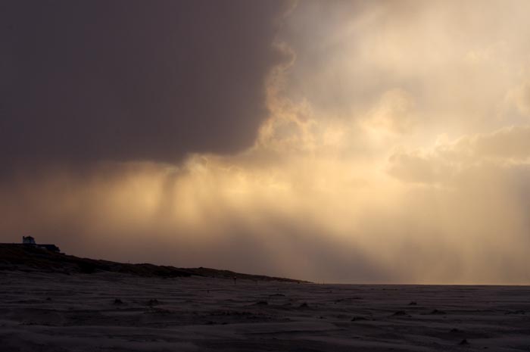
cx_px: 265
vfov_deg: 18.1
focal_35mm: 75
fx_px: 1103
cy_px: 176
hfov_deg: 27.0
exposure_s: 1/200
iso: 400
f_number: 11
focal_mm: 50
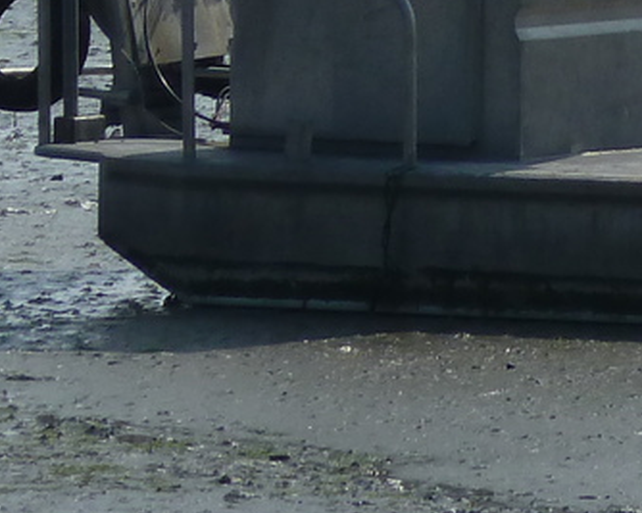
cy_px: -565
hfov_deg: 1.6
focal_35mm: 1215
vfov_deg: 1.3
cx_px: 1073
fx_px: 23079
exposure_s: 1/800
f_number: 5.6
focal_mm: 42.6
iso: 80
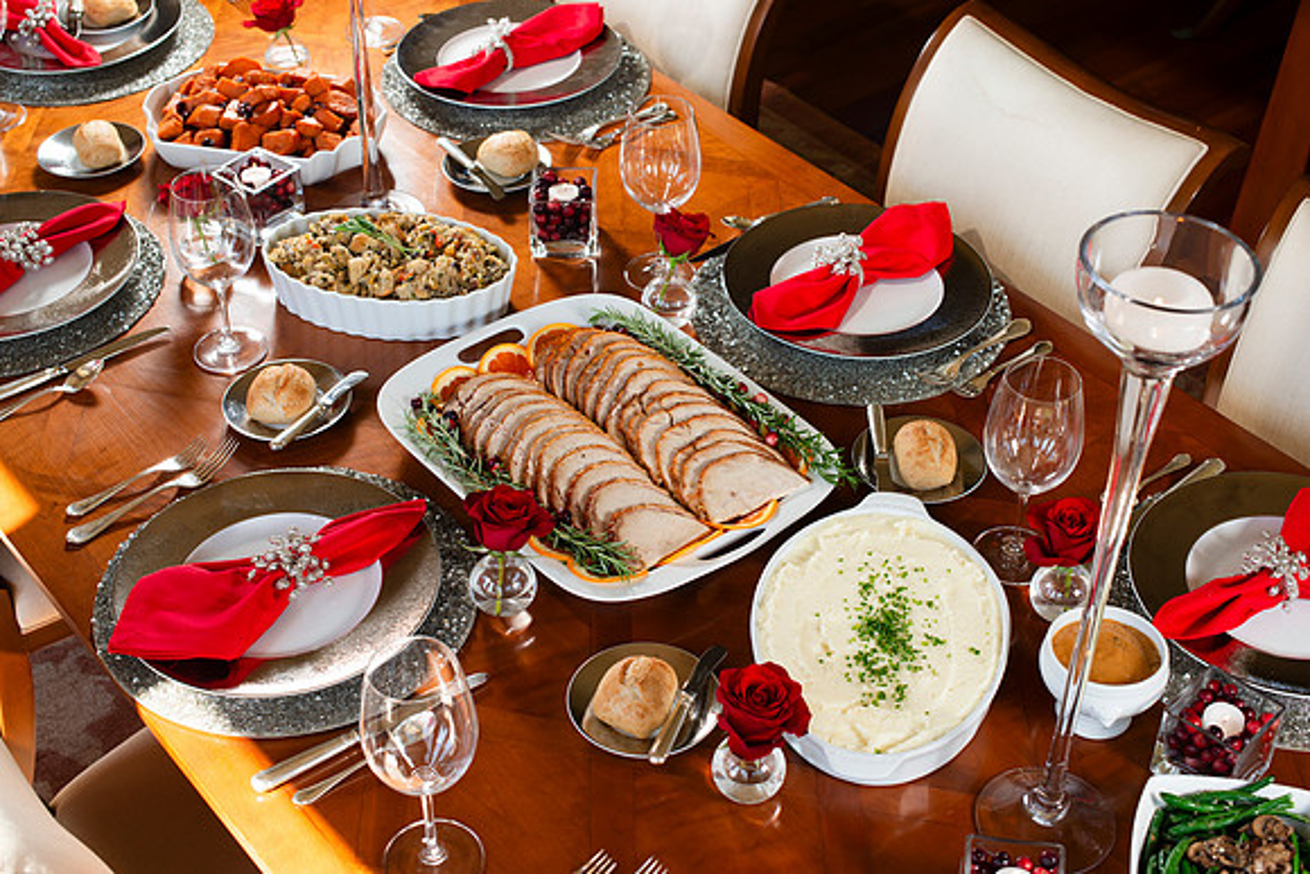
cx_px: 655
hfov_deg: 39.6
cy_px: 437
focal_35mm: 50
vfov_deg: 27.0
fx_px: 1820
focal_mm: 50
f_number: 6.3
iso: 250
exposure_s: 1/100
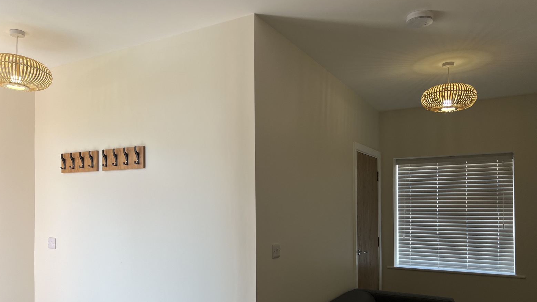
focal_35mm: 29
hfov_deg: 66.1
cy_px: 202
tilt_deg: +0.7
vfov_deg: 39.7
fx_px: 413
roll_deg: +0.8
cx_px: 265
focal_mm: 5.7
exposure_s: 1/355
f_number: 1.5
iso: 50
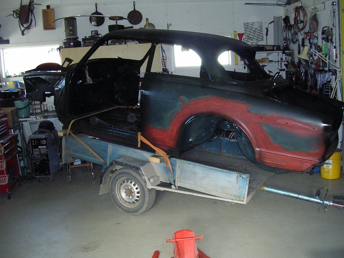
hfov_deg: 49.0
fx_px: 378
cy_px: 129
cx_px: 172
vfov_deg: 37.7
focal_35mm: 38
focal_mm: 5.8
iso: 148
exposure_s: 1/60.1
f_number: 2.8
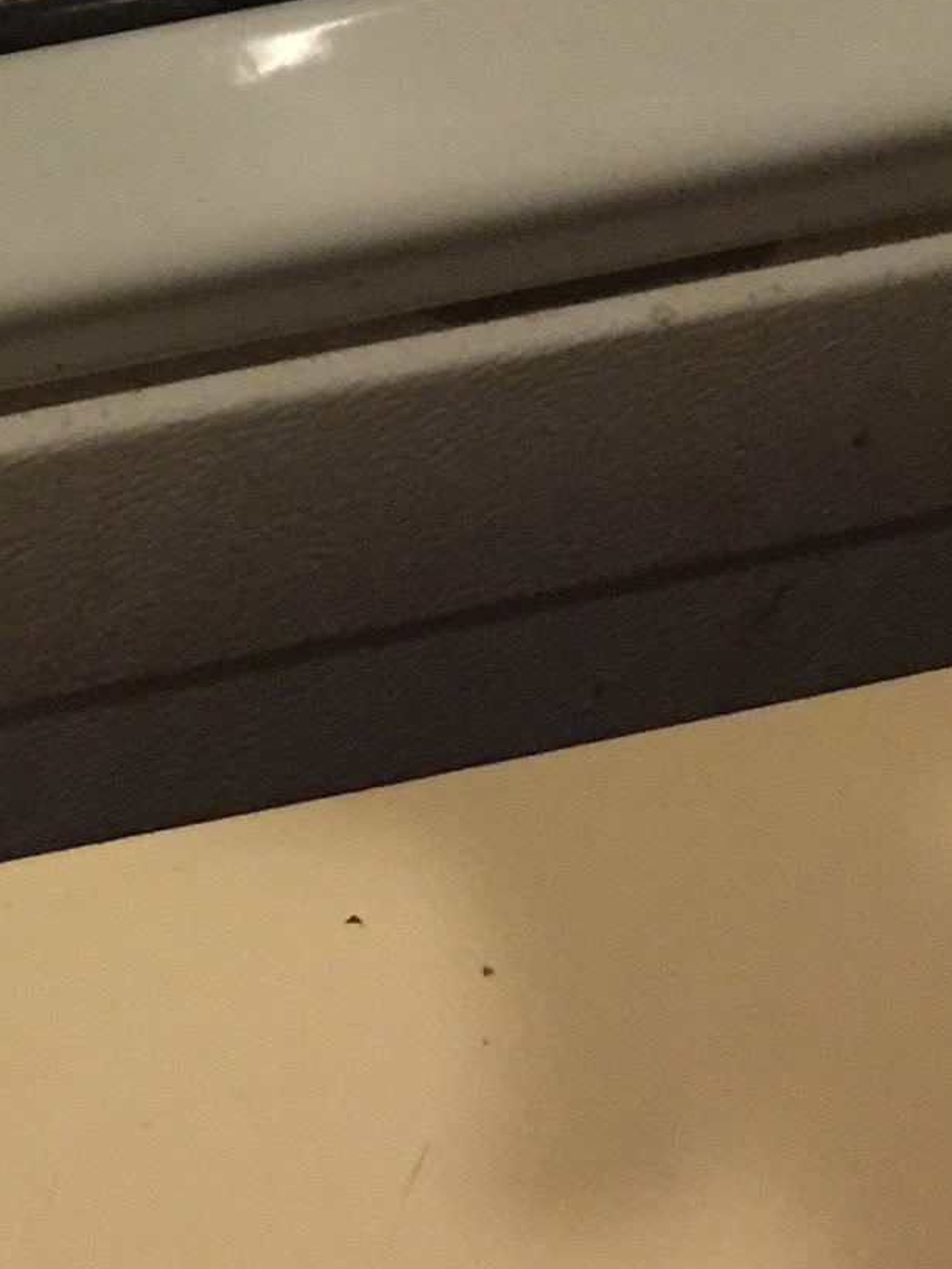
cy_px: -967
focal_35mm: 116
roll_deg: -0.1
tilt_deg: -43.1
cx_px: -935
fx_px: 4254
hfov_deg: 11.5
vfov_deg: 14.9
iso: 100
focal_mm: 4.15
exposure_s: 1/15
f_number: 2.2
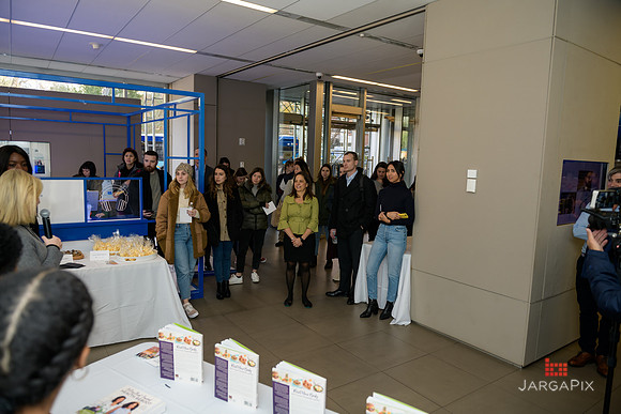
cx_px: 310
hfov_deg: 73.7
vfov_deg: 53.2
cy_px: 207
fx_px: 414
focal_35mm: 24
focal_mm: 24
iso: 200
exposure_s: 1/125
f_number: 3.2
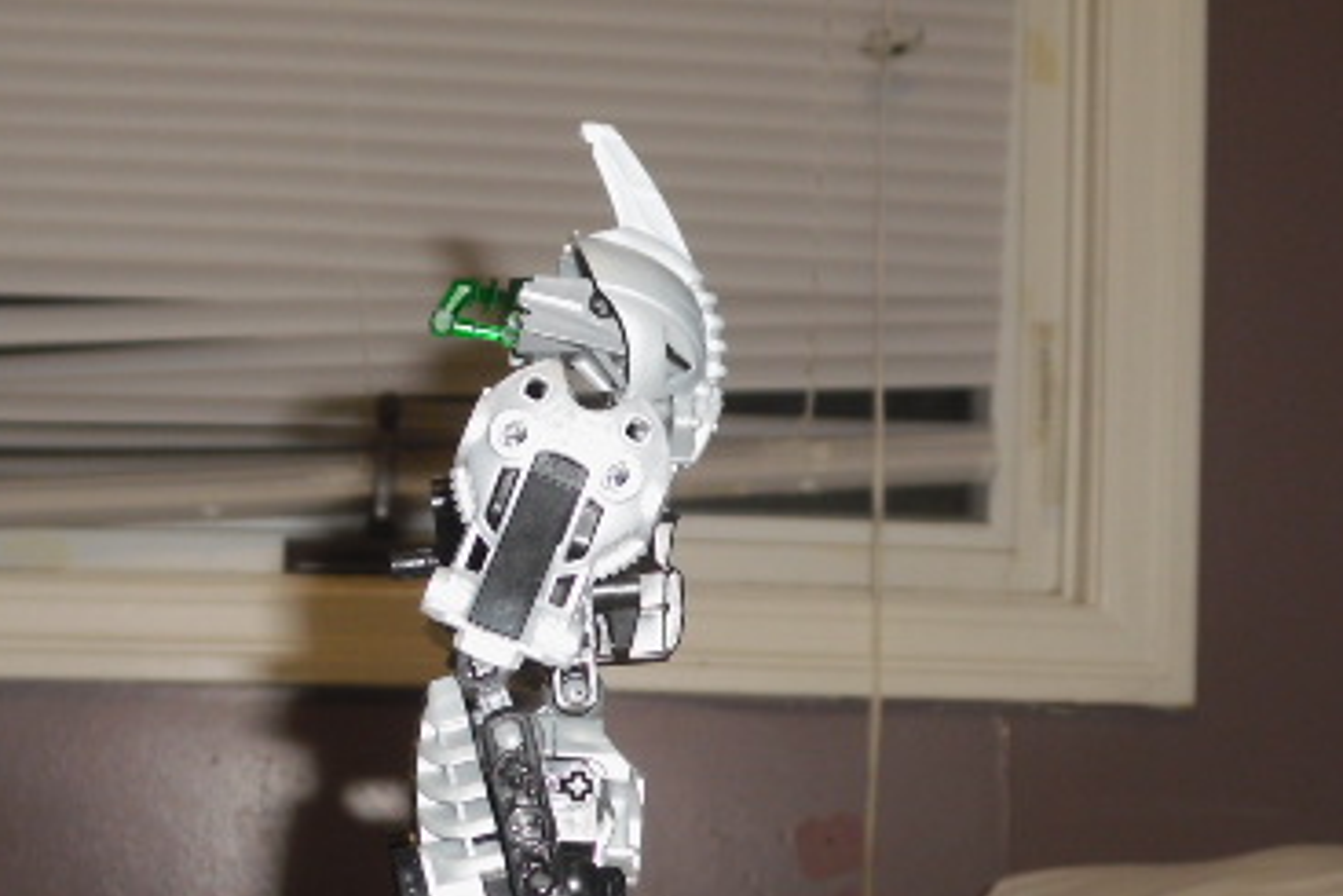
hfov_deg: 25.9
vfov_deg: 17.2
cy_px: 837
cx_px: 534
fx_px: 2911
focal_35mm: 78
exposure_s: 1/60
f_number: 3.4
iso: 200
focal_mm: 7.7
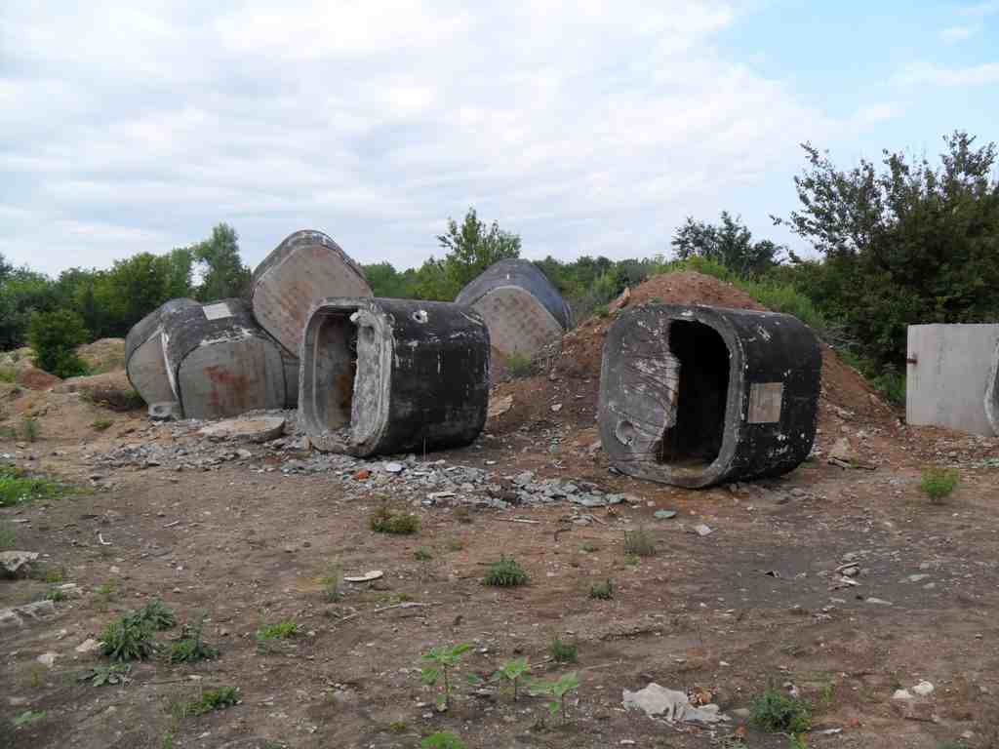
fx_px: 1010
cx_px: 500
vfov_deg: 40.7
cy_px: 374
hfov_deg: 52.6
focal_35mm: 35
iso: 80
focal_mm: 6.3
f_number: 3
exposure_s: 1/500
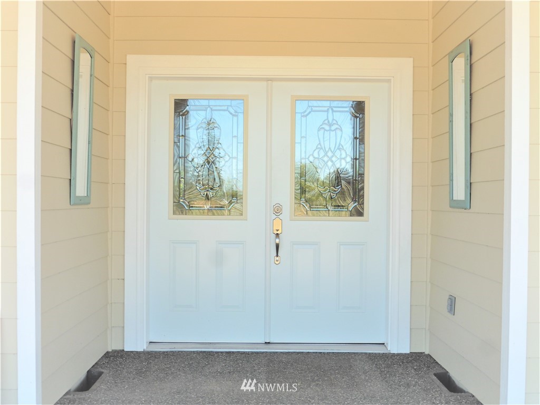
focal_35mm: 39
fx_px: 608
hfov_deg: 47.9
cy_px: 202
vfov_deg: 36.8
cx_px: 270
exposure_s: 1/100
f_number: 5
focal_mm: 6.9
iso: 100
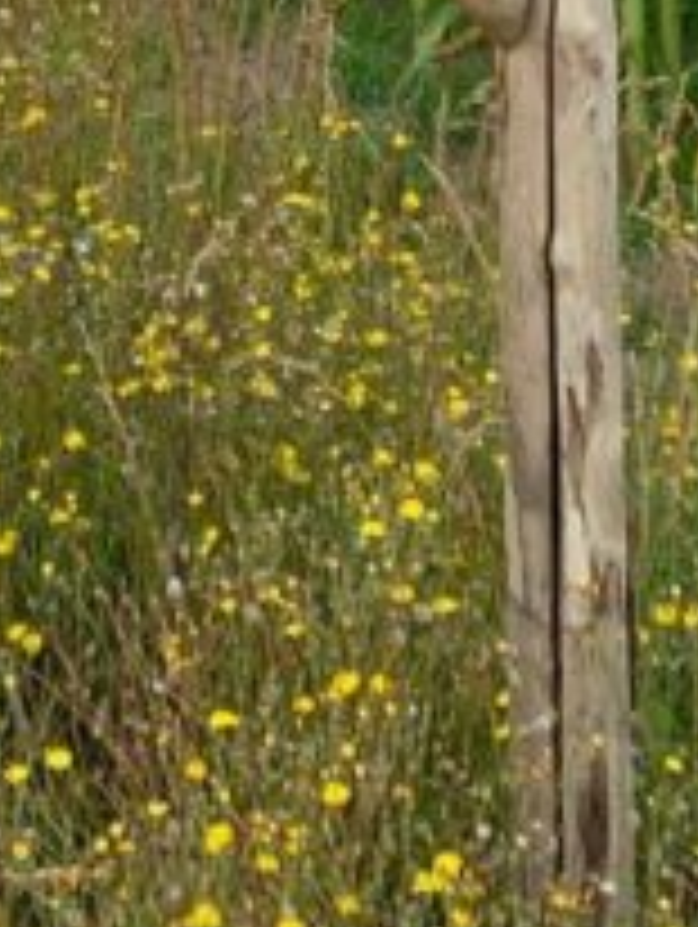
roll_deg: -0.3
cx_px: 203
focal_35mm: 129
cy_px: -1089
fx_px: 3461
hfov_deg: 11.5
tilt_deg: +2.9
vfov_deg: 12.8
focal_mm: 4.25
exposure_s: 1/2033
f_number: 1.8
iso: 25
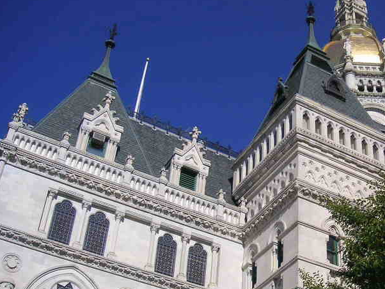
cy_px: 175
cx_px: 304
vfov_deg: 24.8
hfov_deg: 31.9
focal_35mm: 59
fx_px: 656
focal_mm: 6.1
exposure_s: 1/350
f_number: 6.7
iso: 50
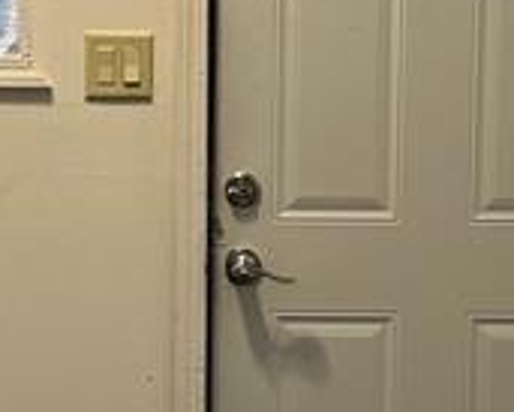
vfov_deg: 11.0
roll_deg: -0.8
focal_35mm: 140
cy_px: 195
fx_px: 2131
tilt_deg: -7.7
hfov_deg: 13.7
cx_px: 84
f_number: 1.78
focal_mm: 6.86
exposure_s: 1/60
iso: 125
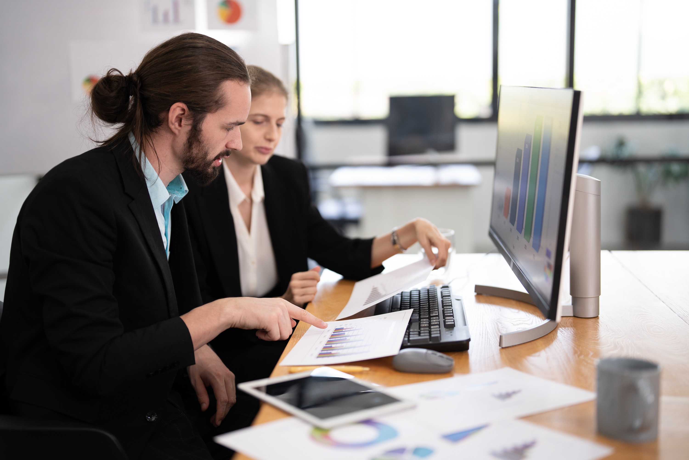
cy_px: 230
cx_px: 344
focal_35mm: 50
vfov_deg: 27.0
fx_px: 957
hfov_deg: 39.6
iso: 500
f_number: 1.2
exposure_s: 1/320
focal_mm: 50
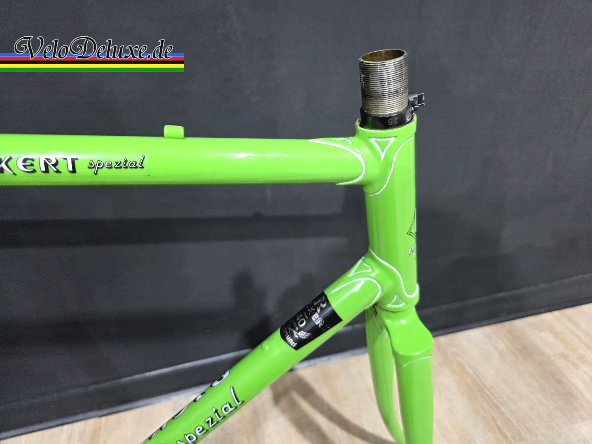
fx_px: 393
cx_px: 296
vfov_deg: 58.9
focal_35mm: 23
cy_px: 222
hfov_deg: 73.9
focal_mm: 6.3
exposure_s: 1/100
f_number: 1.7
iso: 500
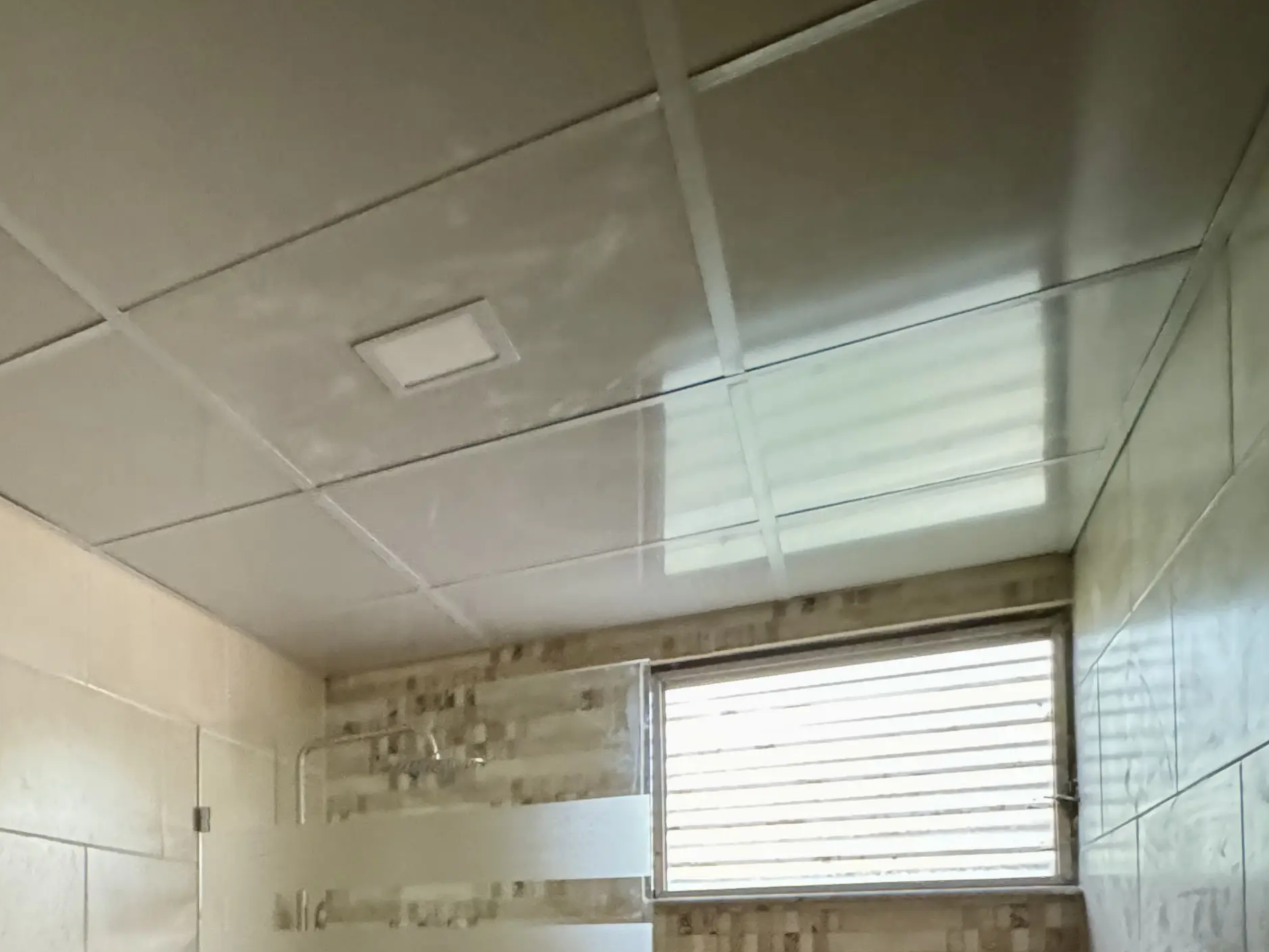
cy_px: 945
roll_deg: -0.3
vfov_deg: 41.0
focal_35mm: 30
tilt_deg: +1.1
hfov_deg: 49.9
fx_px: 1100
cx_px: 28
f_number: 2.2
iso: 1250
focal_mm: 2.22
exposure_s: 1/60
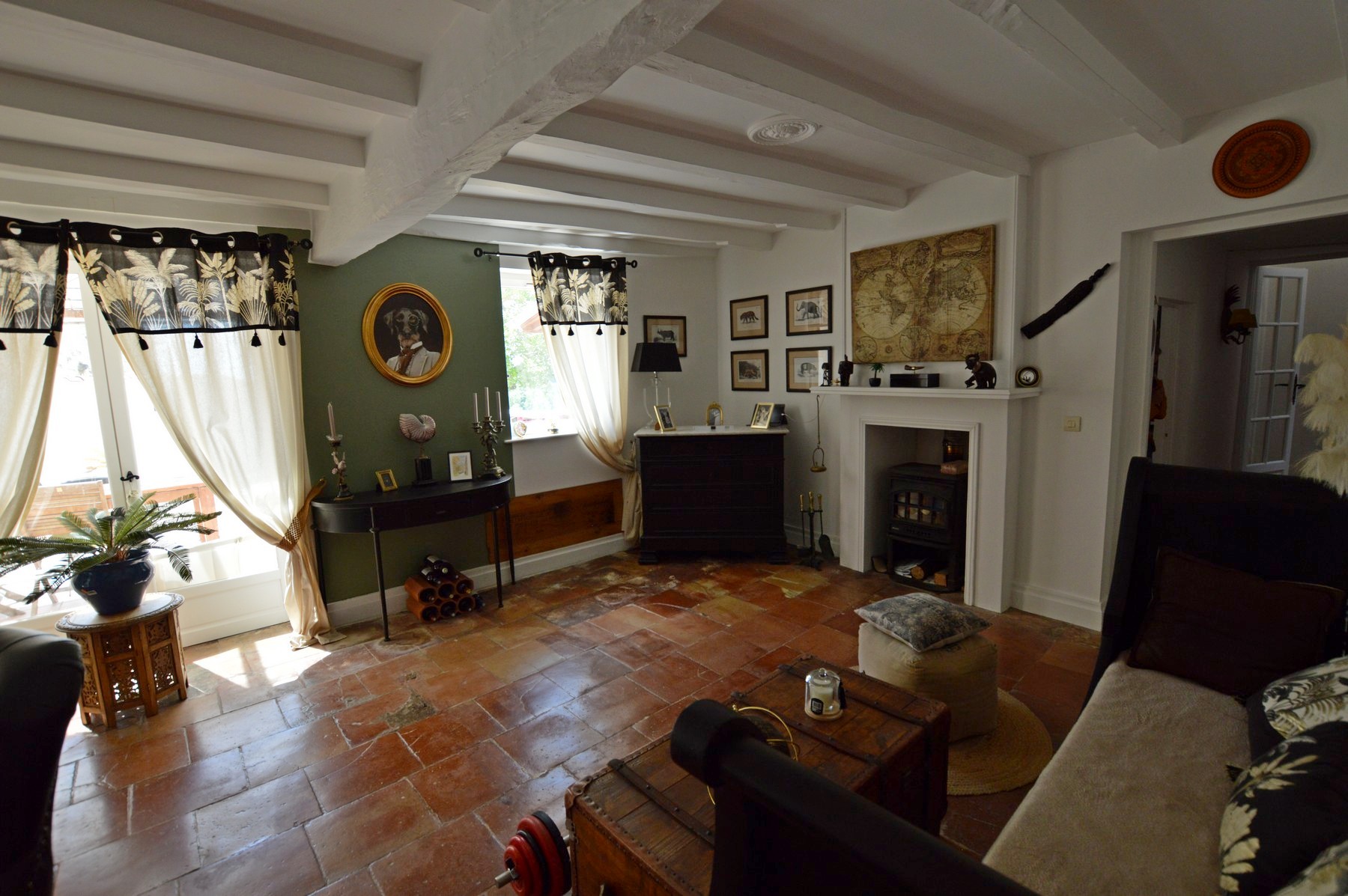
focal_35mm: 15
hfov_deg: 100.4
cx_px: 674
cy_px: 448
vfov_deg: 77.2
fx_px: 561
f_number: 5
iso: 400
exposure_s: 1/100
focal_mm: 10
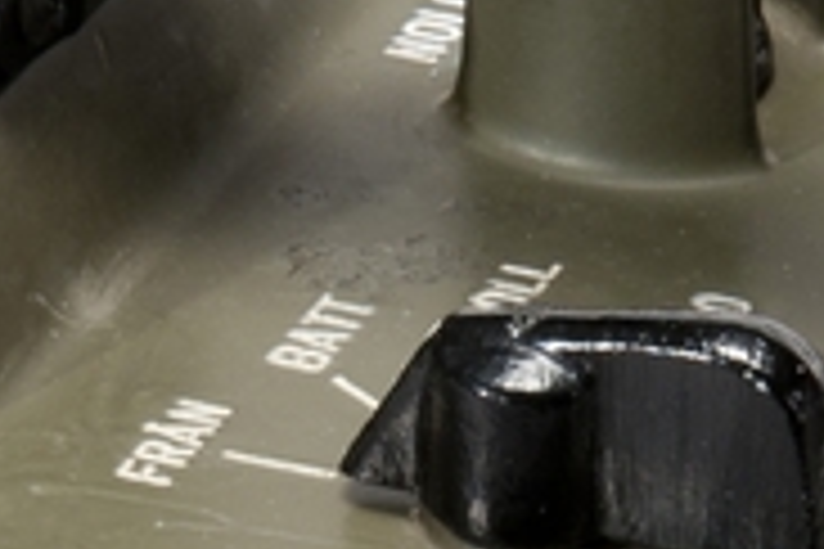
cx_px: 513
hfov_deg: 2.5
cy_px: 664
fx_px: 19117
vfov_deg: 1.6
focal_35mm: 835
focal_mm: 85
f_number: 22
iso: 200
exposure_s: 1.3
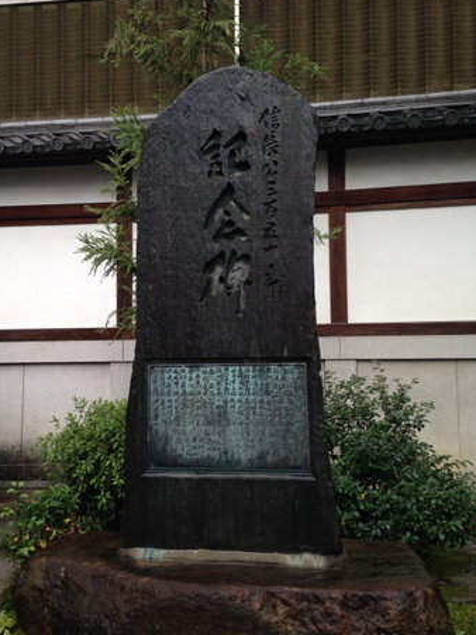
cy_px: 323
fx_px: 715
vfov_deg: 47.9
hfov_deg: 36.8
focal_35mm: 39
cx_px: 210
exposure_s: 1/120
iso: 64
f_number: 2.4
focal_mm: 4.12
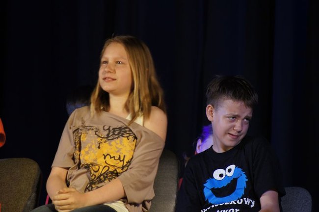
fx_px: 2788
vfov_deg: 4.4
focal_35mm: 315
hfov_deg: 6.5
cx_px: 160
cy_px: 106
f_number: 5.6
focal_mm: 210
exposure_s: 1/40
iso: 1600
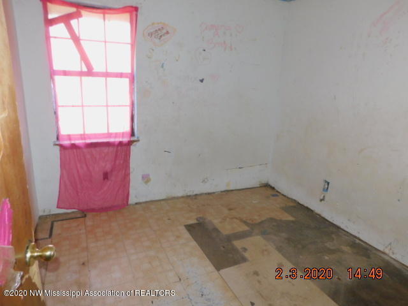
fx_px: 271
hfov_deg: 73.9
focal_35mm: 23
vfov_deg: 58.9
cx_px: 204
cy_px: 153
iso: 200
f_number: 3
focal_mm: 4
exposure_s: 1/30
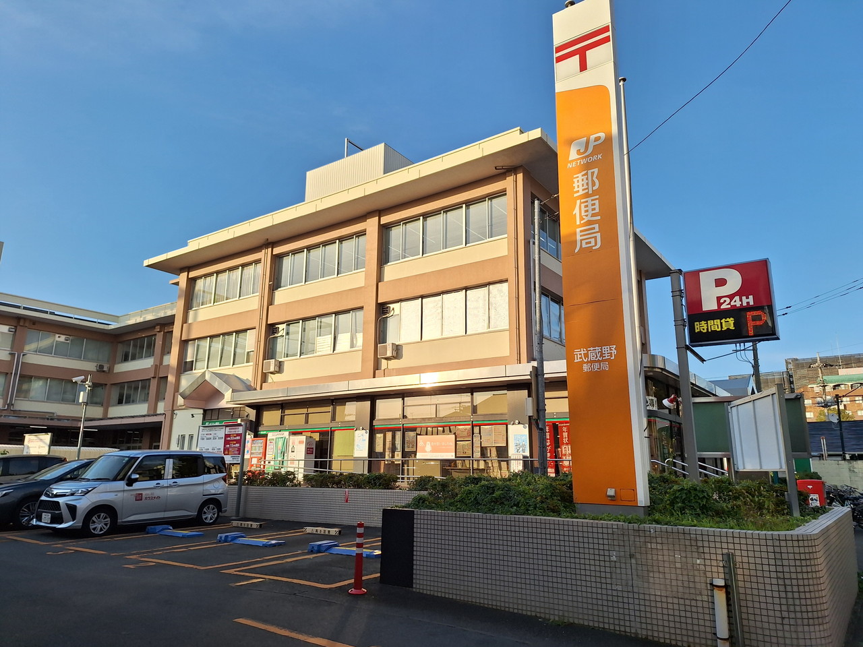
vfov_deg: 58.9
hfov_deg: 73.9
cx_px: 432
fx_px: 573
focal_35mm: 23
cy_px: 324
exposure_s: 1/2294
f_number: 1.8
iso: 40
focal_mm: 5.54
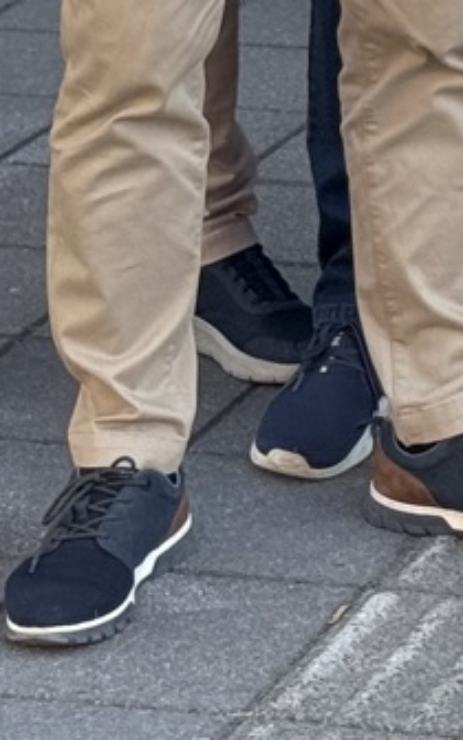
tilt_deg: -6.0
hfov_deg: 5.4
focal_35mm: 242
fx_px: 4886
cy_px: -562
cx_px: 765
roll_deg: +0.3
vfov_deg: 8.4
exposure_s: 1/519
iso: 80
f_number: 1.78
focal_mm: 6.76
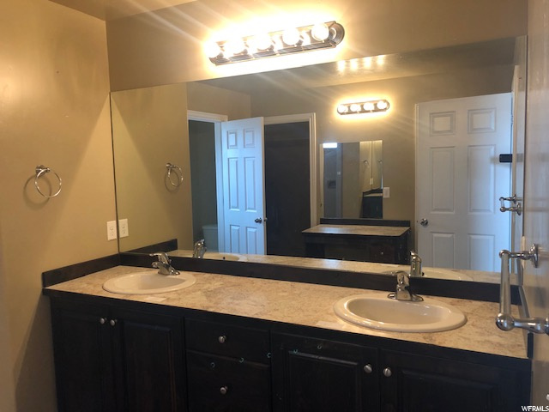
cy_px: 206
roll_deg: +1.5
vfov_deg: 49.7
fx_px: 444
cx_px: 274
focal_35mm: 28
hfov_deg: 63.4
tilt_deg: -4.1
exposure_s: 1/30
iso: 40
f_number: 1.8
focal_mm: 3.99
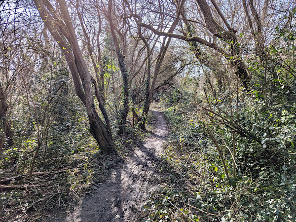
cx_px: 148
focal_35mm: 24
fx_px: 205
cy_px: 111
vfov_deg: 56.8
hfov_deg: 71.6
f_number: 1.85
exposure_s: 1/1618
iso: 42
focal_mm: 6.81
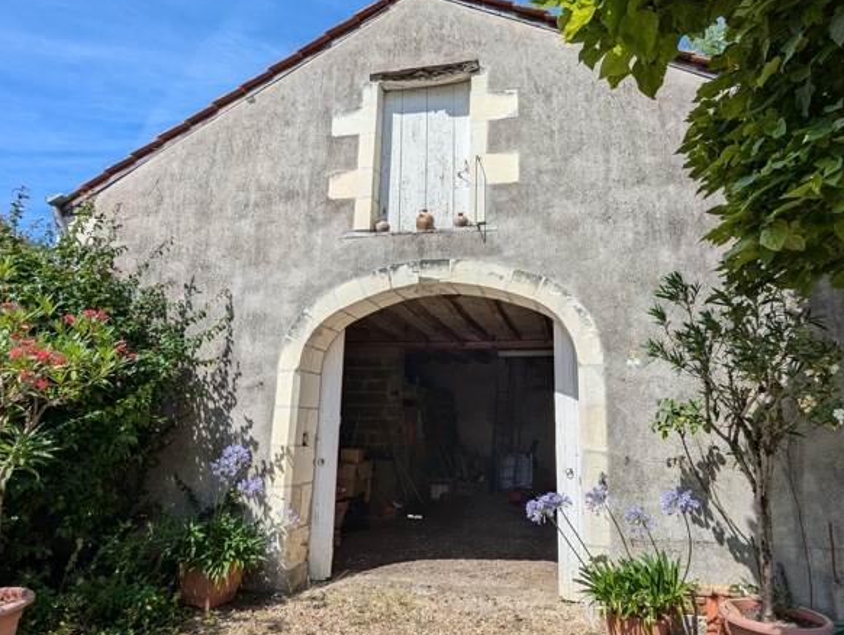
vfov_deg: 61.2
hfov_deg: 76.1
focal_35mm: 22
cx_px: 463
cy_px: 302
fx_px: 537
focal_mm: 2.35
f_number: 2.2
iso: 50
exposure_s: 1/1770
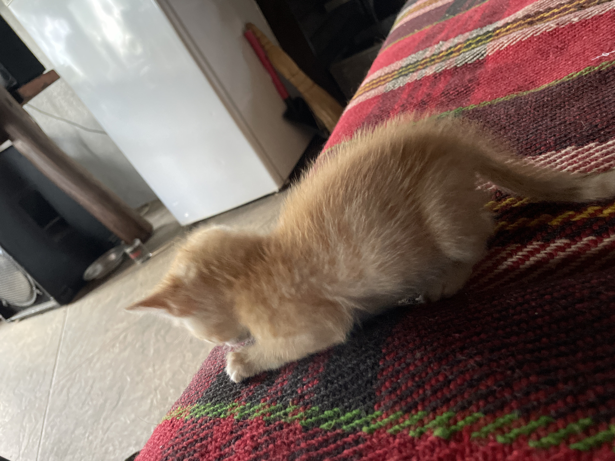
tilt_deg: -25.2
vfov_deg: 53.1
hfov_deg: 67.3
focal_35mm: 26
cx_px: 308
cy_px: 230
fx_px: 462
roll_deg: +32.8
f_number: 1.6
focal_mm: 4.2
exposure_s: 1/40
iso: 640
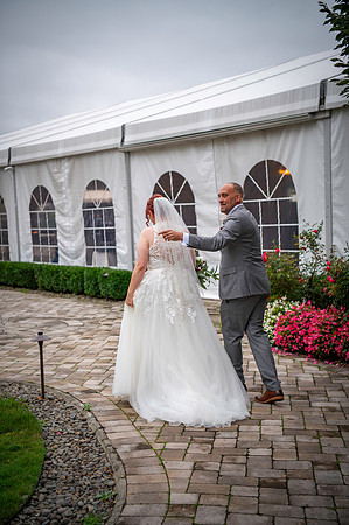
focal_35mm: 50
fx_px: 729
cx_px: 174
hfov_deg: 26.9
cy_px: 262
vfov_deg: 39.6
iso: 800
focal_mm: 50
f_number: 2.8
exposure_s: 1/800
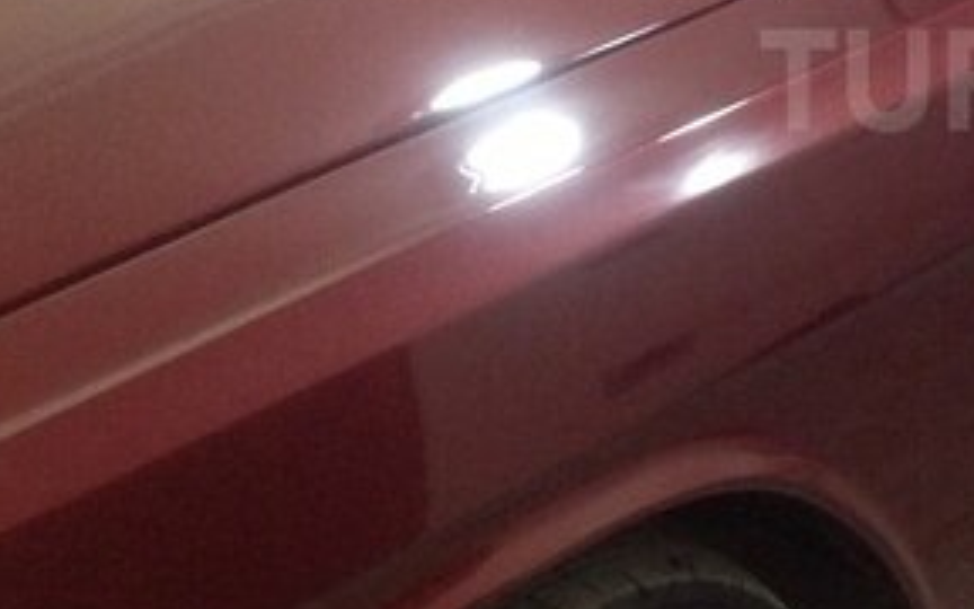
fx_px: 2256
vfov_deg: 15.2
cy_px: 80
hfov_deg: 22.8
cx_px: 1106
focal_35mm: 85
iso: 320
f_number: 2.4
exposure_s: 1/15
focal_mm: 4.28
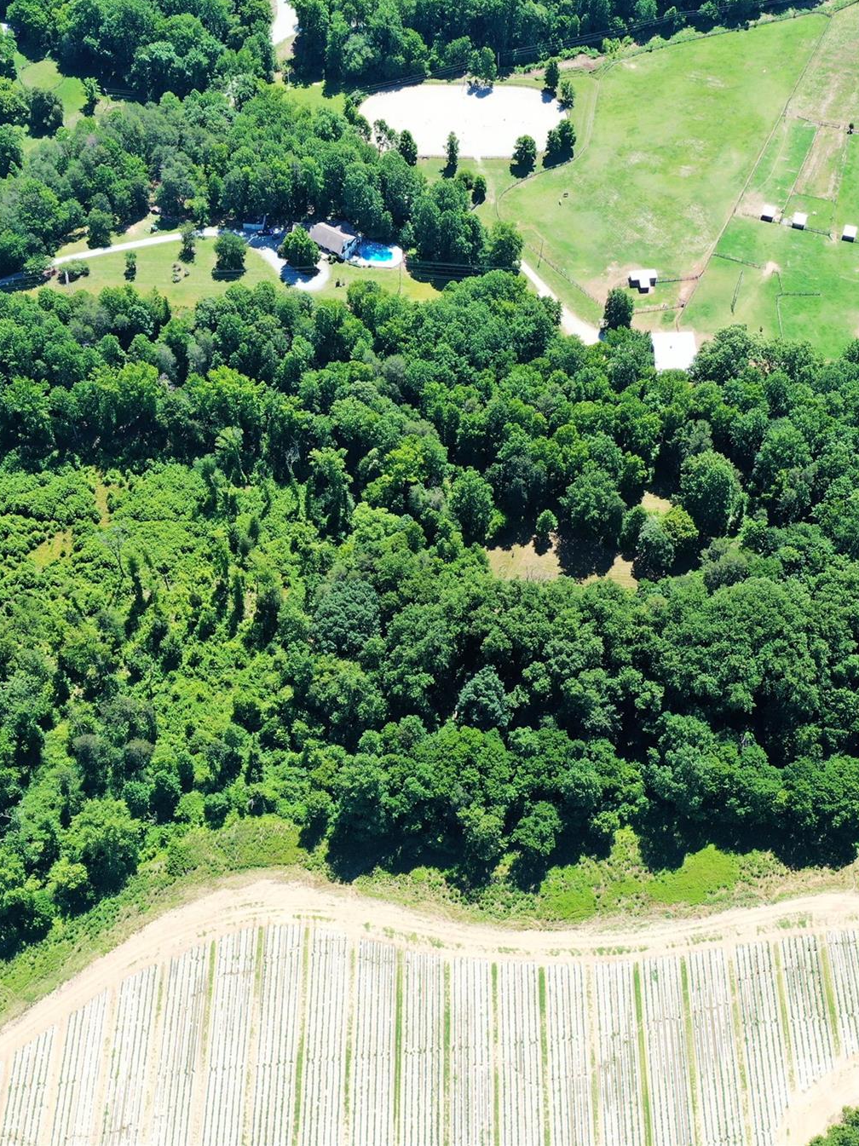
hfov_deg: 35.1
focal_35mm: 41
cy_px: 565
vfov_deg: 45.8
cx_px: 417
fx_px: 1357
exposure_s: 1/200
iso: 100
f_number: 5.6
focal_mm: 10.26
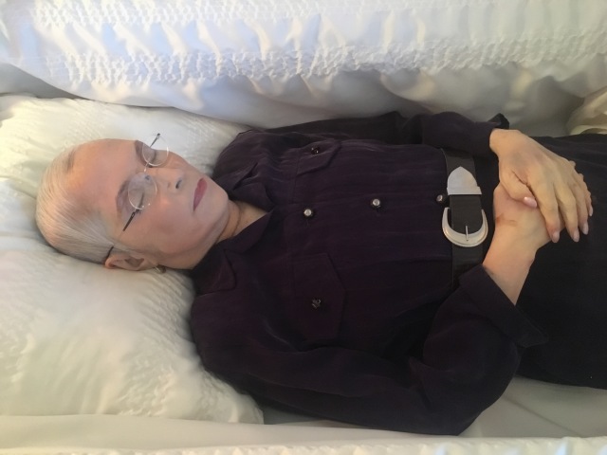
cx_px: 304
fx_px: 509
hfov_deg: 61.7
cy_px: 228
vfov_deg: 48.2
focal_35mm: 29
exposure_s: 1/15
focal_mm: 4.15
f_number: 2.2
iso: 320
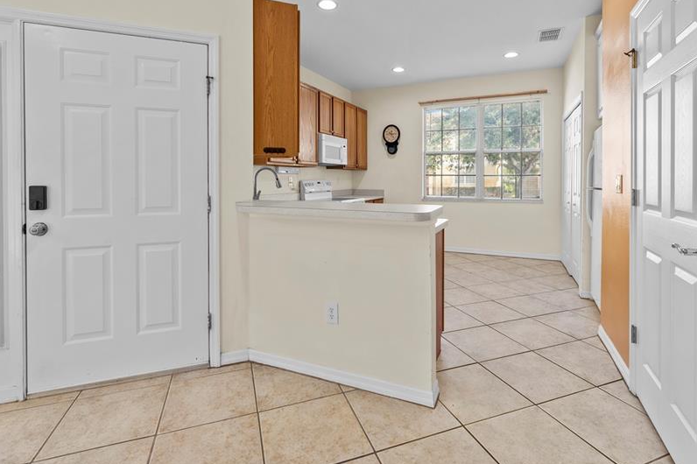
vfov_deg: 66.7
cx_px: 362
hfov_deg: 90.0
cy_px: 185
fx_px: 348
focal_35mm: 18
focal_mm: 14
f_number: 5.6
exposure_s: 1/10
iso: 400
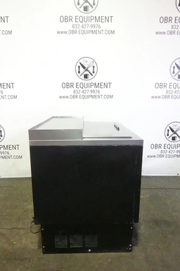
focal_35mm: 26
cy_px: 140
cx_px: 91
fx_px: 195
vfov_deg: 69.4
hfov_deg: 49.5
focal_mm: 9.23
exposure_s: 1/13
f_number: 11
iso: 3200
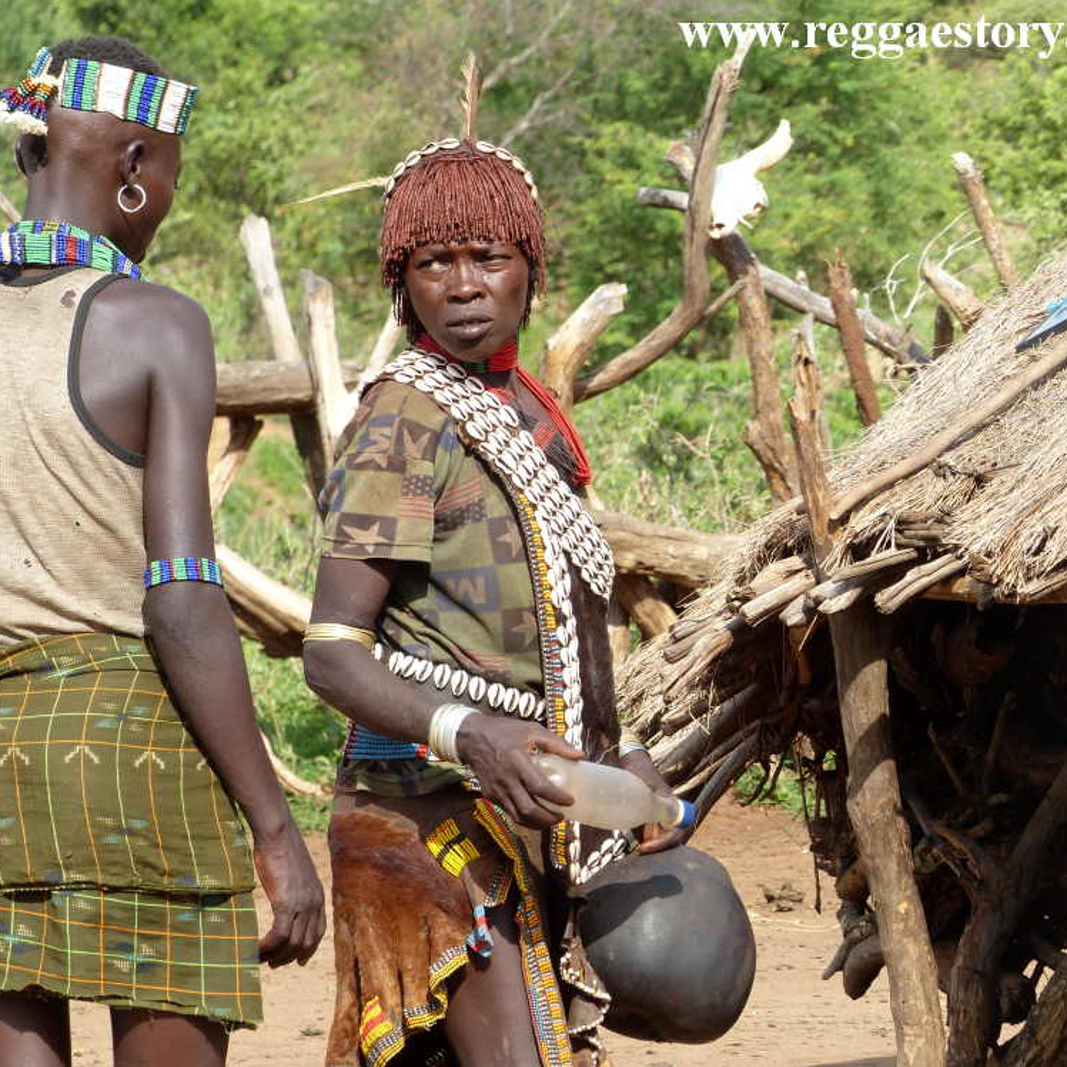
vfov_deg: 7.5
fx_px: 8160
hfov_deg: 7.5
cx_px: 442
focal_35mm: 234
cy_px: 534
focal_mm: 35.6
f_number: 4
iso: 100
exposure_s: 1/400
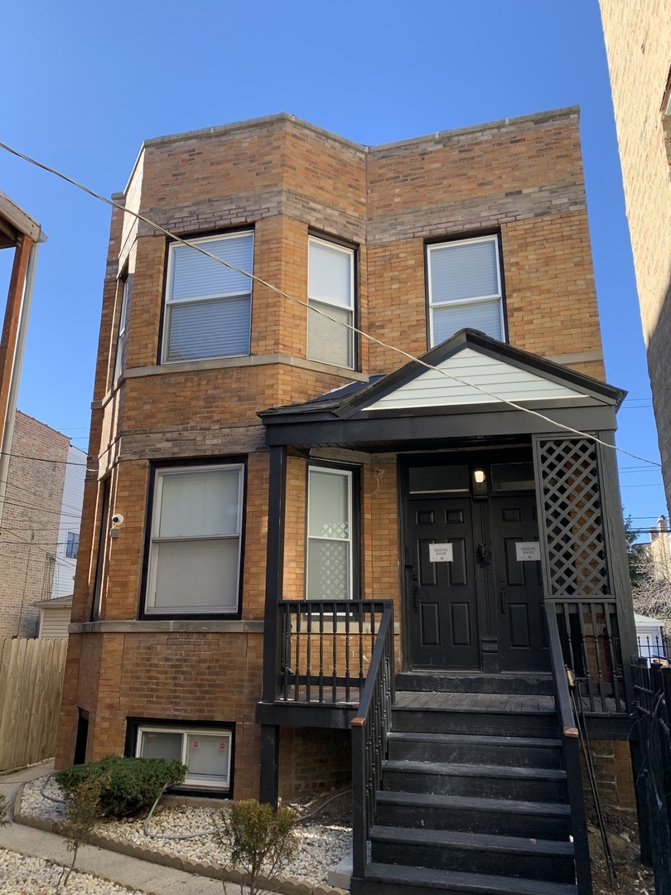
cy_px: 448
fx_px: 672
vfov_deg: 67.3
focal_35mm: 26
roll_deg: -1.5
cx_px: 336
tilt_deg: +16.2
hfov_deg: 53.1
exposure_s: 1/597
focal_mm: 4.25
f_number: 1.8
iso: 25
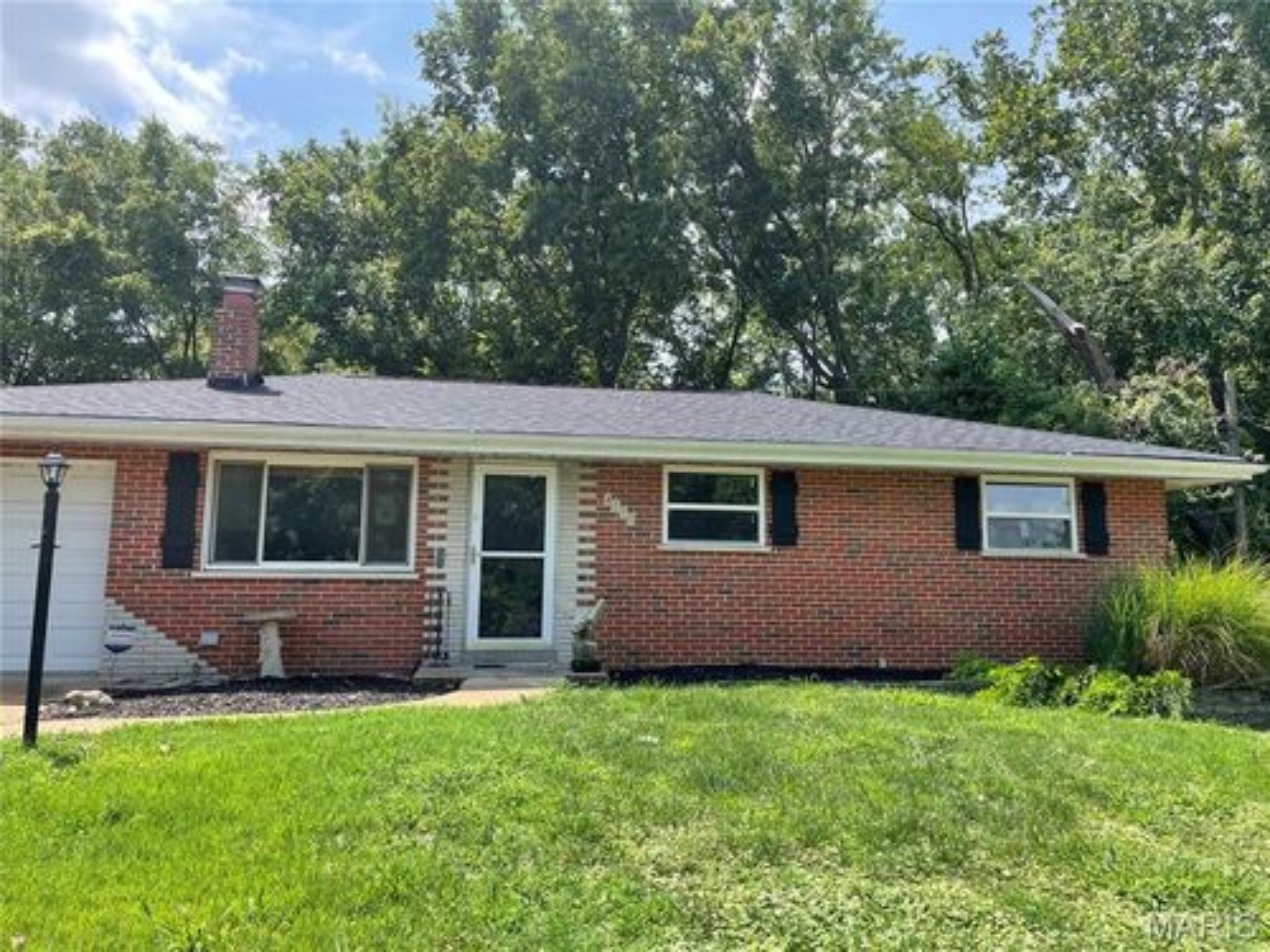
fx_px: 954
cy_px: 476
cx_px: 635
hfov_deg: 67.3
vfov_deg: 53.1
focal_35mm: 26
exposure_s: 1/1304
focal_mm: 4.2
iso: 32
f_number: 1.6
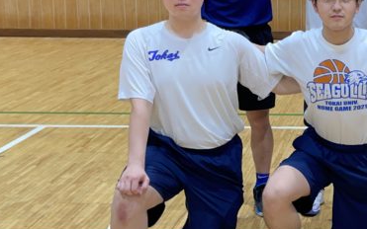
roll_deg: -0.8
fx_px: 760
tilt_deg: -8.5
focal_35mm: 76
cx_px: 391
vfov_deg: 17.0
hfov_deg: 25.4
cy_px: 44
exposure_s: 1/50
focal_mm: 5.1
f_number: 1.6
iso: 200
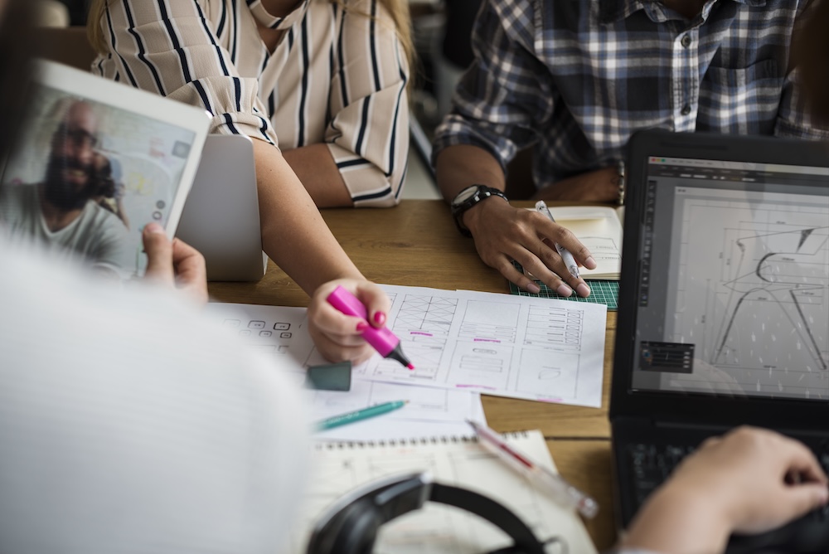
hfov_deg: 39.6
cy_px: 277
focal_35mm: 50
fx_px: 1152
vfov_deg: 27.0
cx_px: 414
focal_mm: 50
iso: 100
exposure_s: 1/250
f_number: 2.5
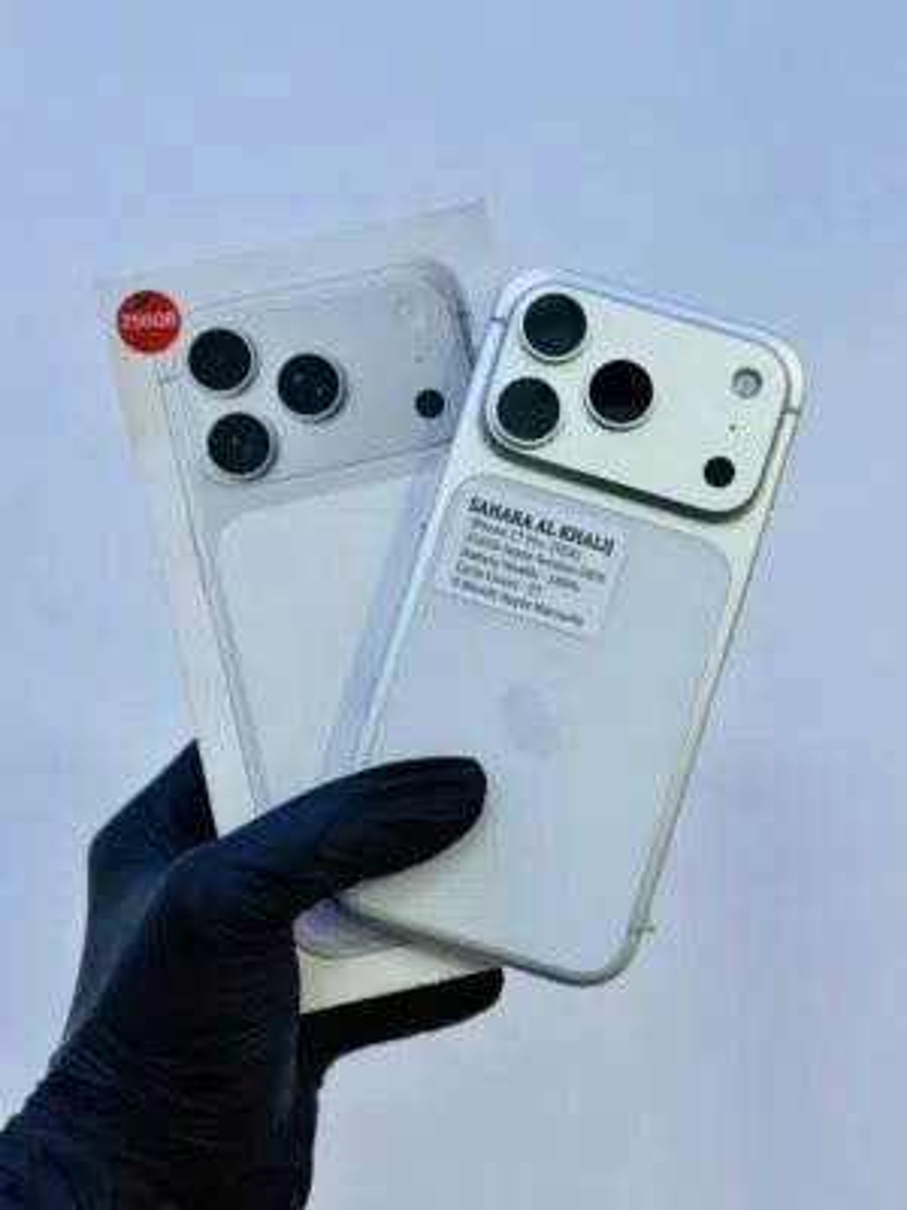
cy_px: 605
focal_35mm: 48
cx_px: 454
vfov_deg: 39.7
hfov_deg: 30.3
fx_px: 1677
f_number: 1.78
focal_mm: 6.86
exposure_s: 1/100
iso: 100
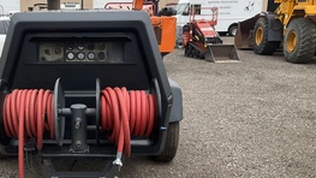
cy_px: 127
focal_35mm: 48
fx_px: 402
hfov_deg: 41.6
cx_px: 79
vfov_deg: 24.7
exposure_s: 1/842
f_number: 1.8
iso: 25
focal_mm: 3
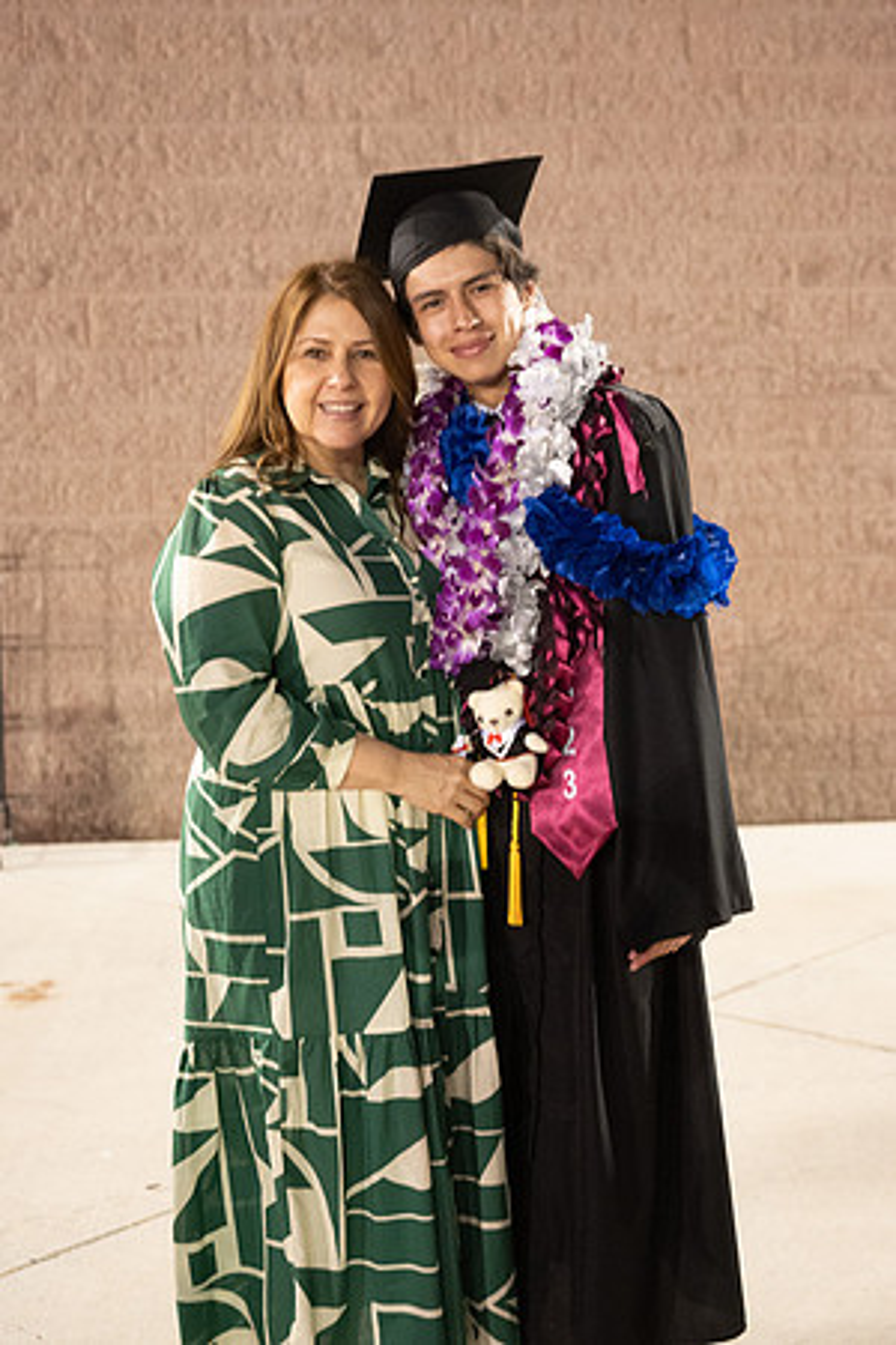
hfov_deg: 27.5
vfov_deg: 40.3
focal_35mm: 49
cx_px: 448
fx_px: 1829
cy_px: 672
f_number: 4
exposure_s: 1/60
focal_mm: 49
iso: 8000
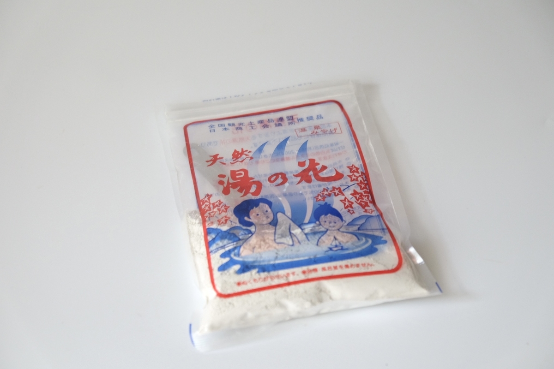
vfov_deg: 23.0
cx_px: 277
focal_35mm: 59
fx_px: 908
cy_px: 184
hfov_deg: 33.9
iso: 640
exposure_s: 1/40
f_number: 3.6
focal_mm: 39
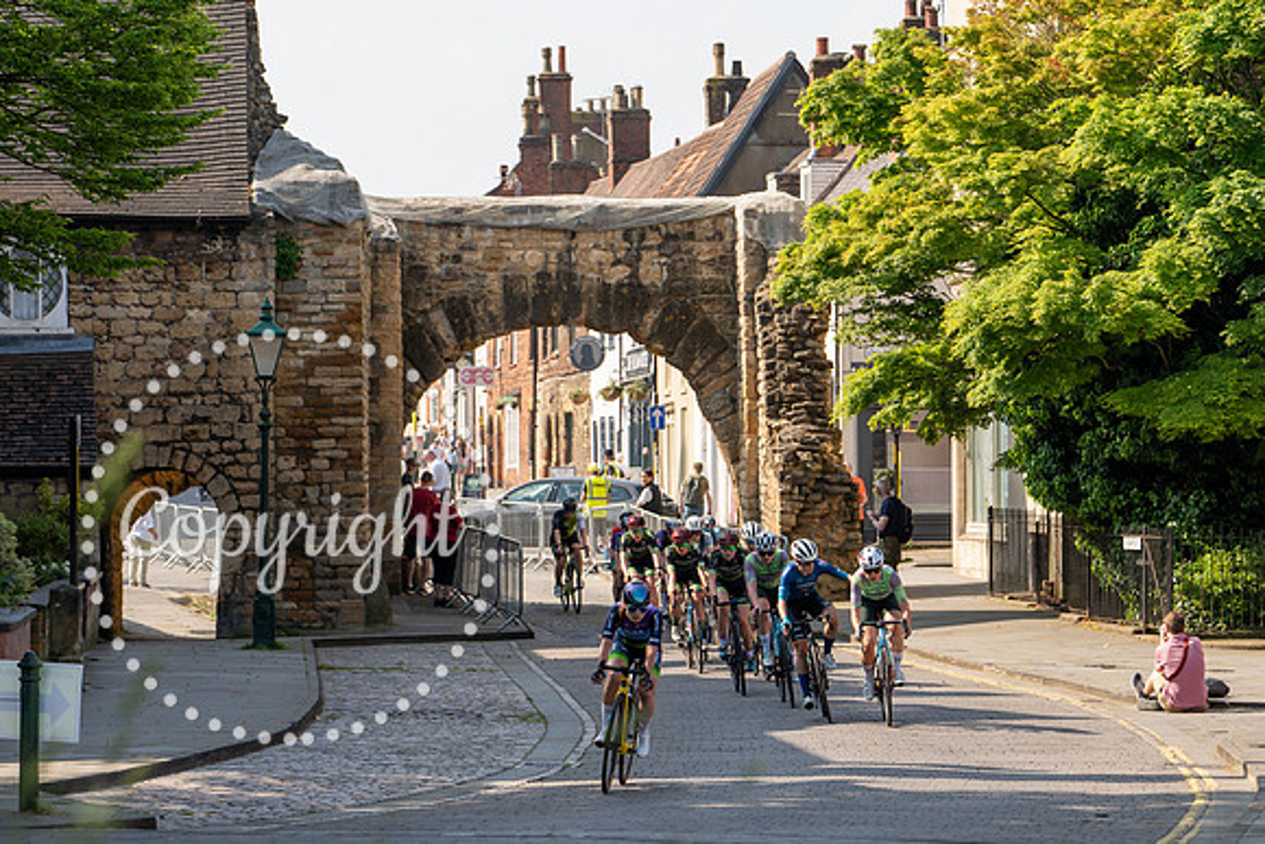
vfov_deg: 10.3
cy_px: 336
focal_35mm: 134
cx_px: 761
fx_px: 4692
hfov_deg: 15.3
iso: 200
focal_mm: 111
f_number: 5
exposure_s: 1/640
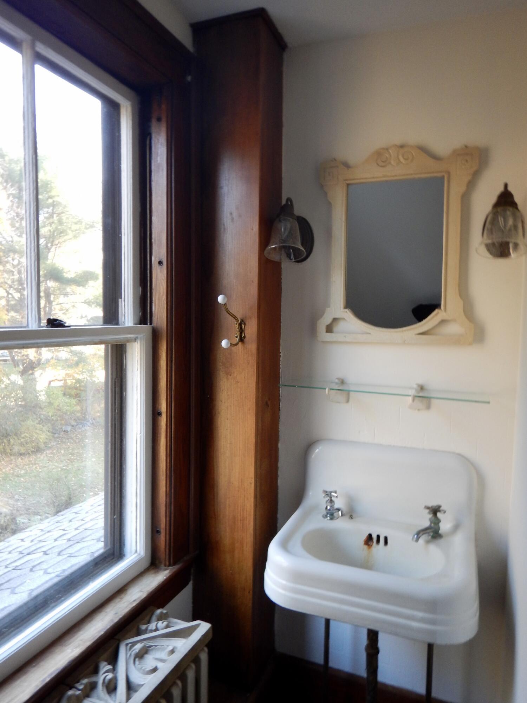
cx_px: 264
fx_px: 487
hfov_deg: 56.8
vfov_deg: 71.6
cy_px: 352
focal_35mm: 24
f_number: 2.8
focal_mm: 4.3
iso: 160
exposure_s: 1/30
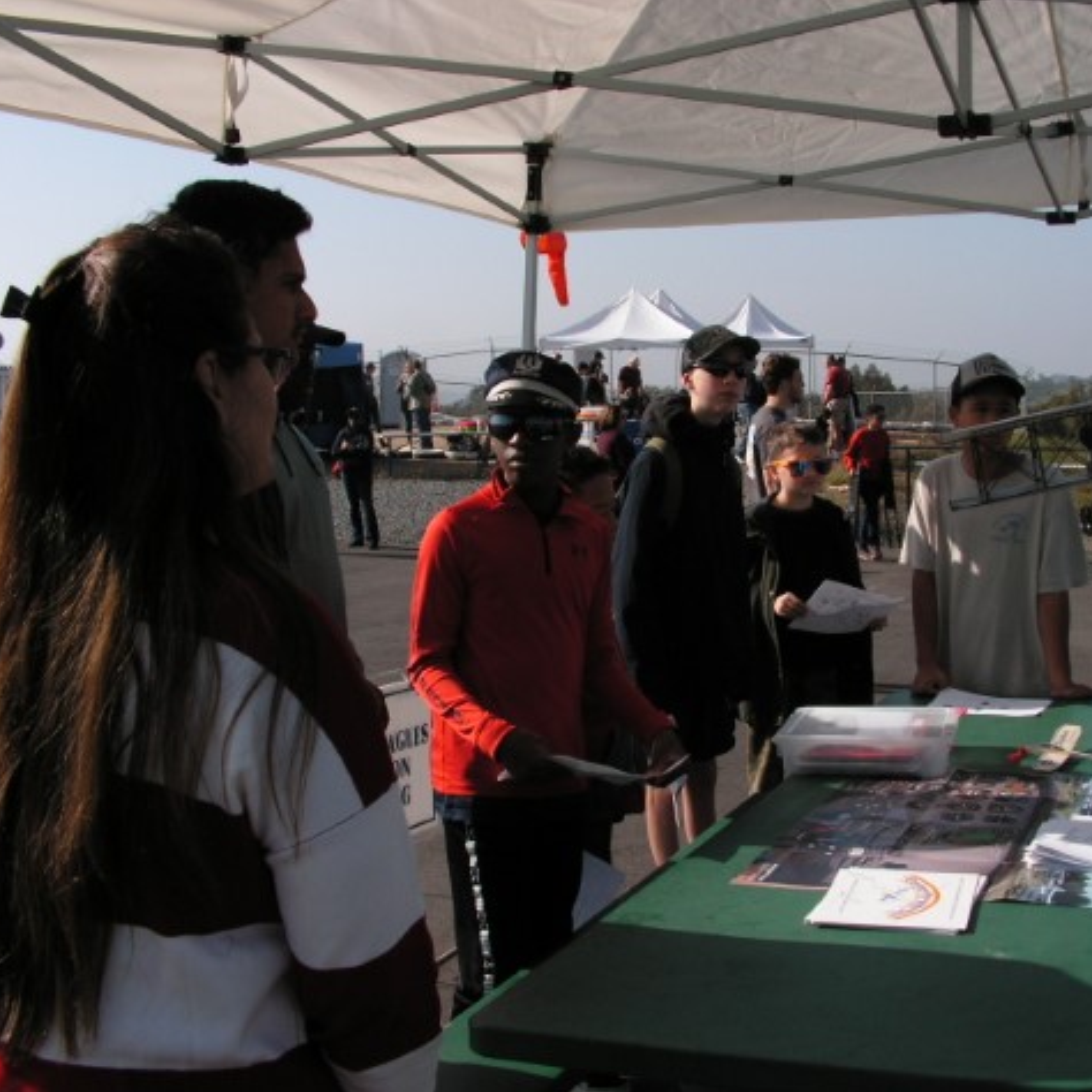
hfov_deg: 39.0
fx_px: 1535
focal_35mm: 43
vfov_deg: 39.2
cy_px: 551
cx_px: 663
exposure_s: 1/500
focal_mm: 6
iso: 50
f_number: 4.8
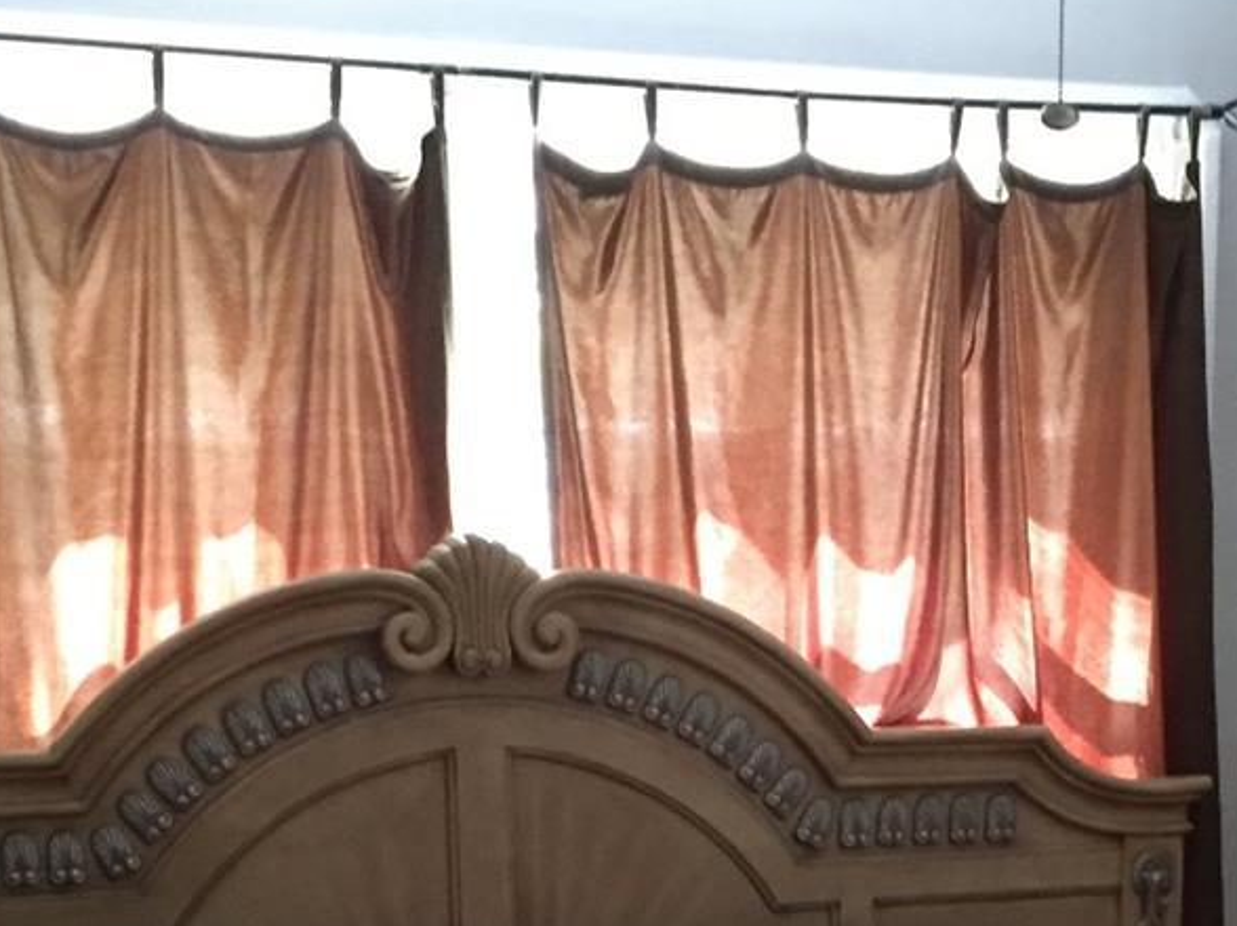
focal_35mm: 74
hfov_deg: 26.2
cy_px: 1120
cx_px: 810
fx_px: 2642
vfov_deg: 18.8
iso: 320
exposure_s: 1/15
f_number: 2.2
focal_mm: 4.15
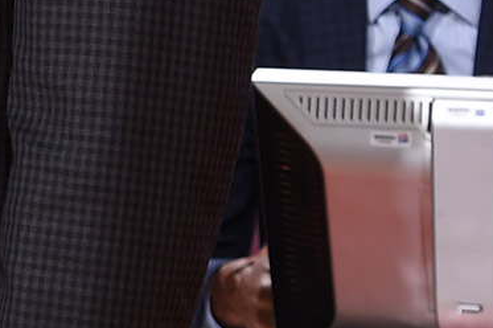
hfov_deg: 5.4
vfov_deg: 3.7
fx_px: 5103
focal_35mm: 373
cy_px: -243
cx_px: -523
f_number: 6.3
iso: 320
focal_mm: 58
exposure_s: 1/250
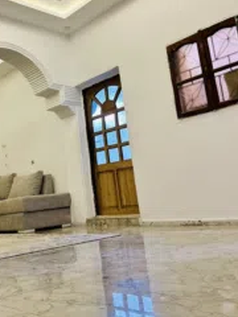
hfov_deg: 35.4
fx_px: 367
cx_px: 67
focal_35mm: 40
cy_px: 111
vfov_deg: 46.2
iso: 400
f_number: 1.78
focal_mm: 6.86
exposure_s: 1/50
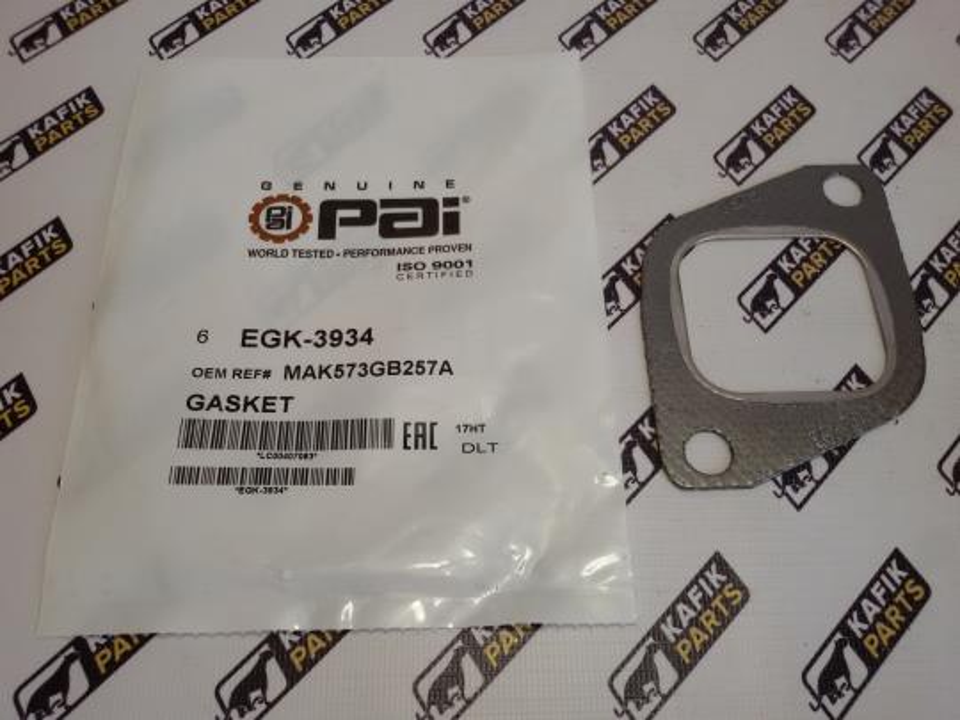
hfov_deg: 58.4
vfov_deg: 45.4
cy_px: 360
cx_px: 480
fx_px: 860
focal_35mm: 31
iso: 40
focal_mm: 2.93
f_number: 2.4
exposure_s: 1/103
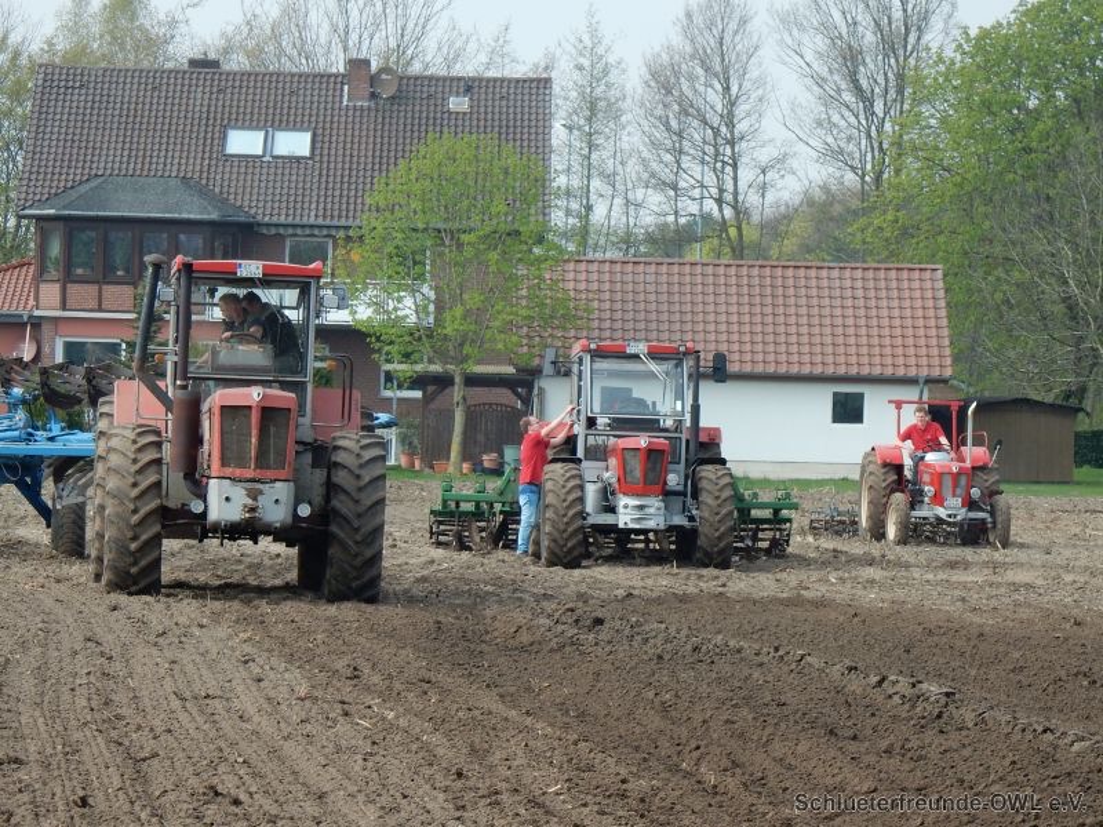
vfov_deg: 9.1
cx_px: 552
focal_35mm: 164
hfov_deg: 12.0
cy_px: 414
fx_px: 5226
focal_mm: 29.2
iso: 125
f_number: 6
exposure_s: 1/250
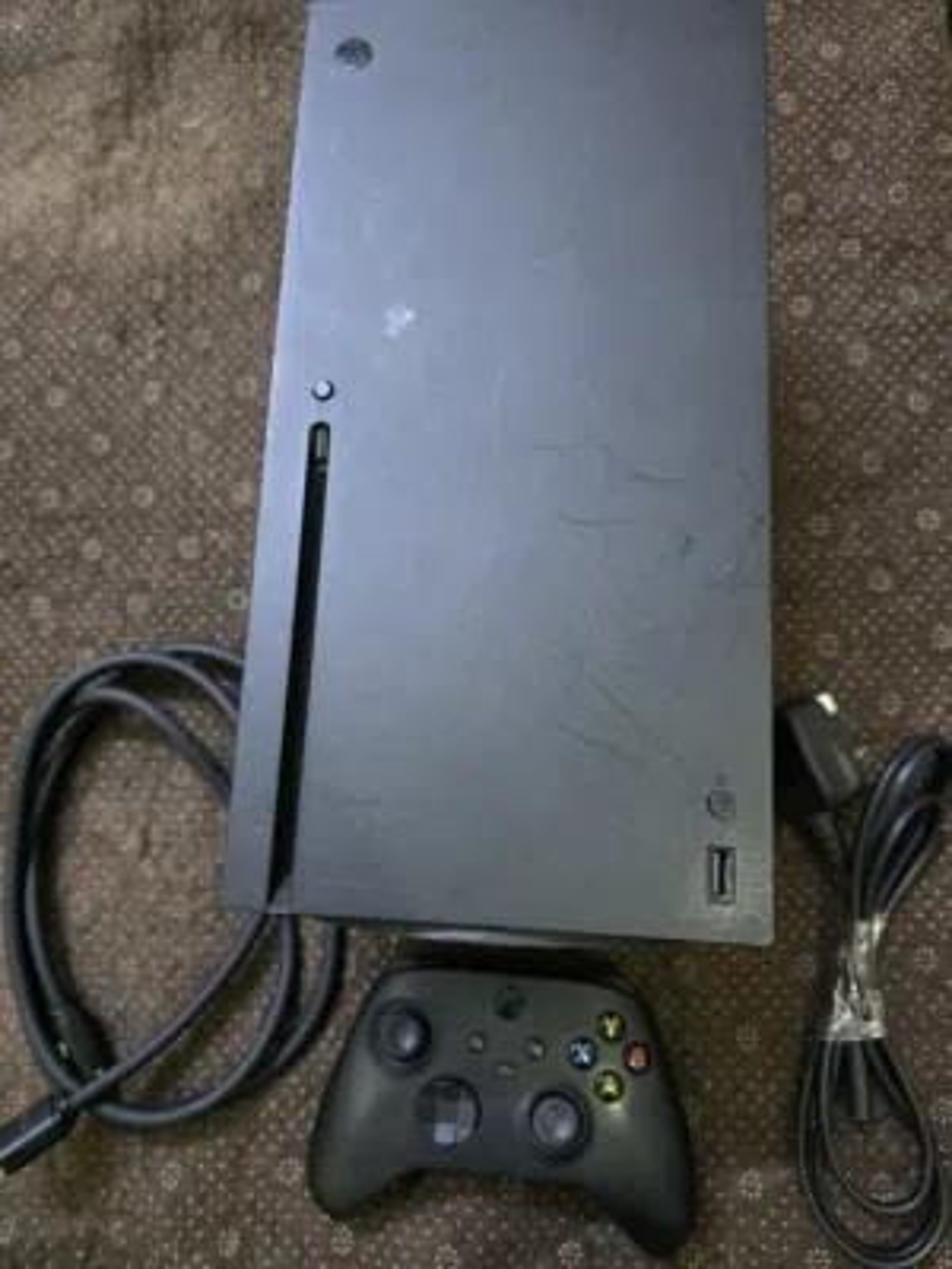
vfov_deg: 73.9
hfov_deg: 58.9
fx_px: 843
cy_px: 634
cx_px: 476
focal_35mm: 23
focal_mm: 6.3
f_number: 1.7
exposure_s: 1/60
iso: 1600
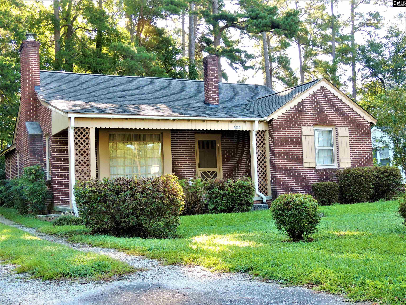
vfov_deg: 33.6
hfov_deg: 43.9
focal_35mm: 43
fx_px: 504
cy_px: 152
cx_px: 203
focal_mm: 7.6
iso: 100
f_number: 3.4
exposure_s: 1/60
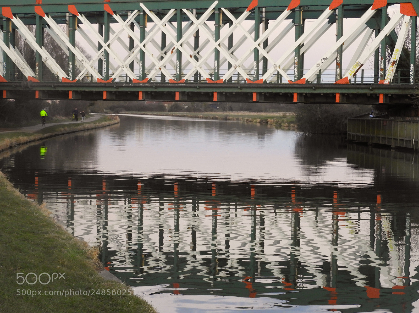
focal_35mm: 80
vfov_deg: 18.4
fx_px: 967
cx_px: 210
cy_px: 156
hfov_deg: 24.5
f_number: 4.5
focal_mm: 14.3
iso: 400
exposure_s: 1/30
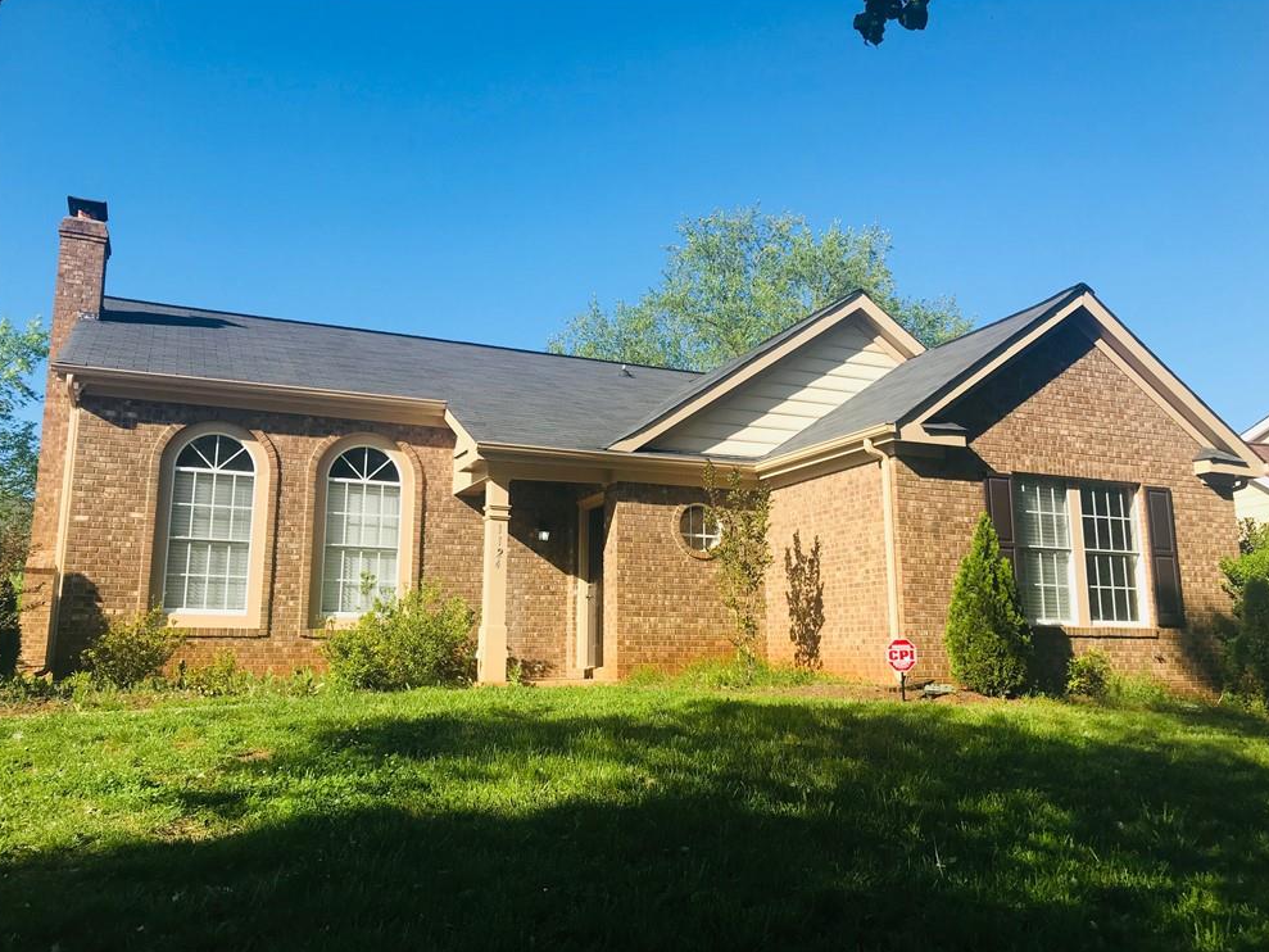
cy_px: 481
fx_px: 1063
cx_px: 638
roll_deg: -0.6
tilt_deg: +10.7
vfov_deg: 48.2
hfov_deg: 61.7
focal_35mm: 29
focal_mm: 3.99
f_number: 1.8
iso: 20
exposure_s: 1/1312
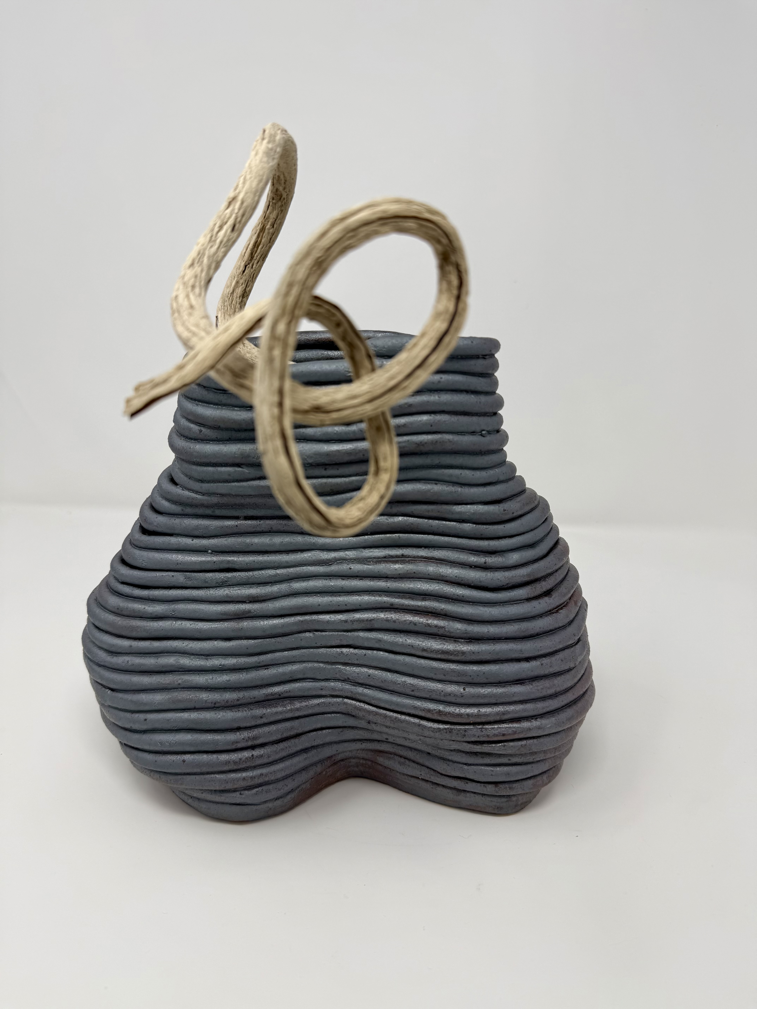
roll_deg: -1.1
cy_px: 504
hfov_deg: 56.8
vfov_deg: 71.6
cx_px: 378
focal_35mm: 24
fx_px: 700
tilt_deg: -19.7
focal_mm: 6.76
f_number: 1.78
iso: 80
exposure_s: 1/440
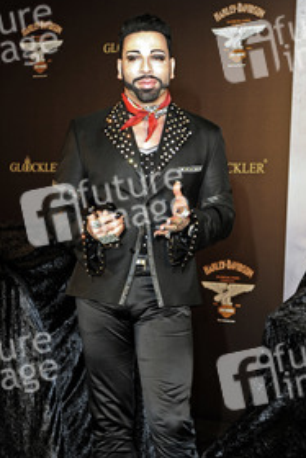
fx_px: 1057
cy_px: 290
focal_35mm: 83
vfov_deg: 24.4
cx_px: 153
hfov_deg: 16.5
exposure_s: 1/100
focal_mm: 58
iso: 1000
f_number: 5
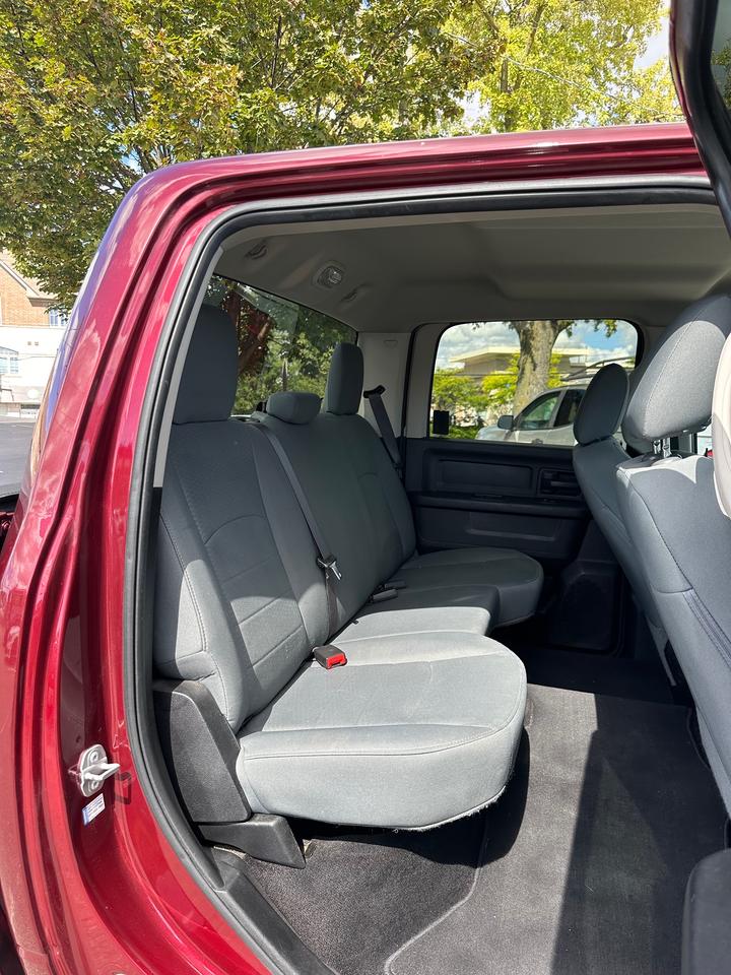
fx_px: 676
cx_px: 366
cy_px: 488
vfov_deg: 71.6
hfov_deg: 56.8
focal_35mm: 24
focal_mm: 6.86
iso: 80
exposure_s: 1/511
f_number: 1.78
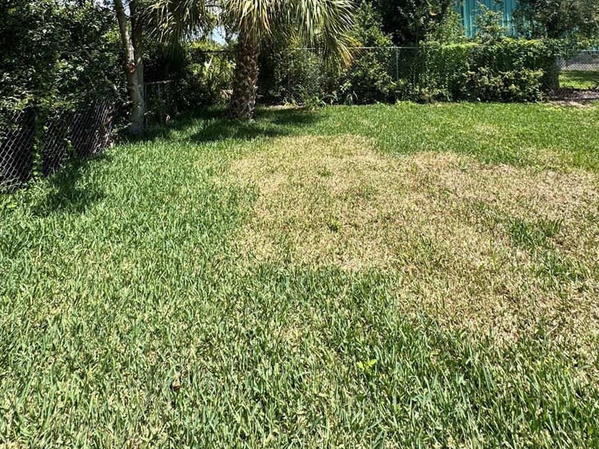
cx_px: 302
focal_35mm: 19
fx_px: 329
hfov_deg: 84.7
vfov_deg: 59.3
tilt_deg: +2.0
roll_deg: +0.5
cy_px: 51
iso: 40
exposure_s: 1/889
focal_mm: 2.22
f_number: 2.2
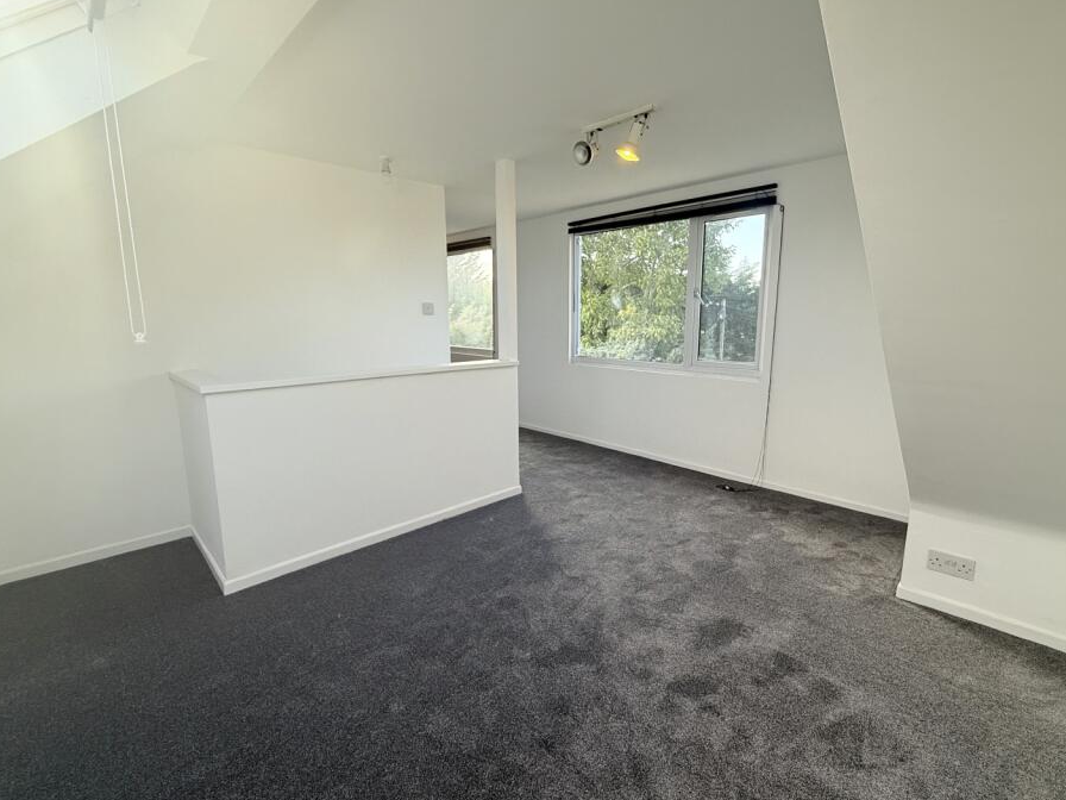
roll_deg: +0.0
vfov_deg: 78.1
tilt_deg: -8.5
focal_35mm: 16
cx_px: 560
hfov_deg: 94.4
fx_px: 493
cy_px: 389
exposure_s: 1/156
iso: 64
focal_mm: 2.22
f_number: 2.2
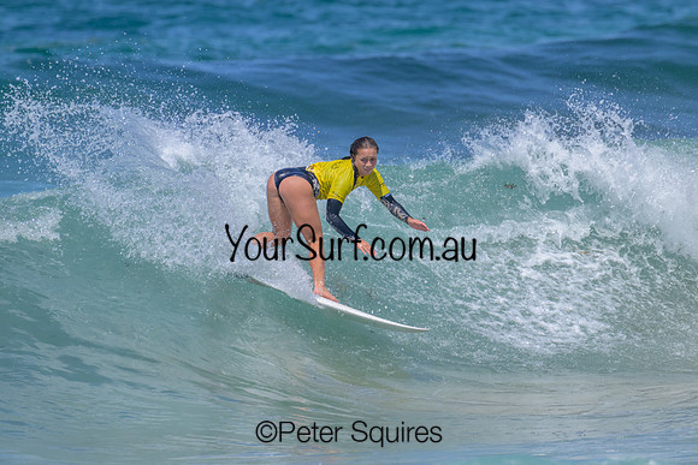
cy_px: 232
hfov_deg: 2.6
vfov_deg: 1.7
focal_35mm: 800
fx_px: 15514
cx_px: 349
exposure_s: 1/2000
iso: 900
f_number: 11
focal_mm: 800
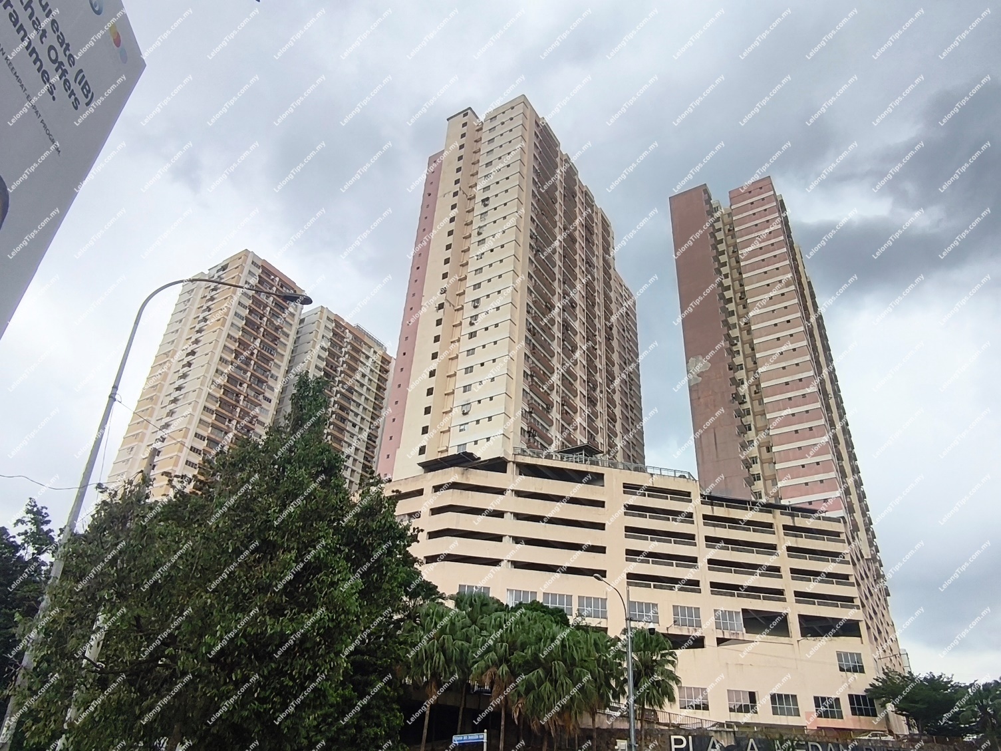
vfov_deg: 66.0
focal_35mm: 20
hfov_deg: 81.7
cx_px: 500
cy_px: 376
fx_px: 578
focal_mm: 1.65
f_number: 2.2
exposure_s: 1/299
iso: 50
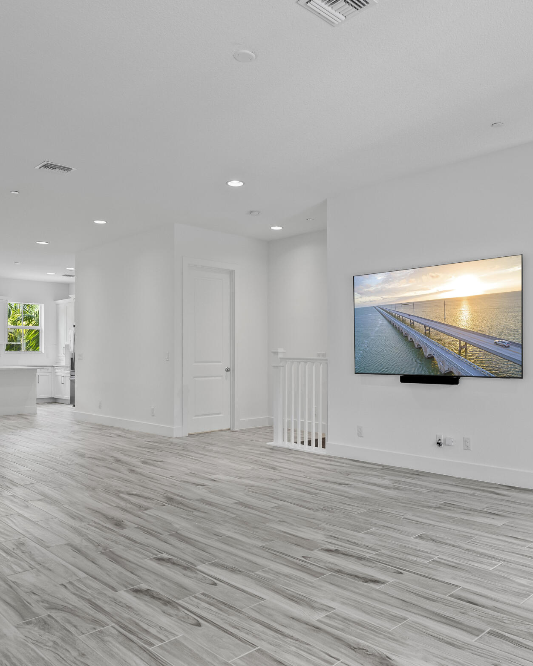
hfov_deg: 51.3
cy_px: 347
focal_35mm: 28
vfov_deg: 62.4
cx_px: 322
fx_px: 550
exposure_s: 1/2.5
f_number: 8
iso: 400
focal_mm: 15.5
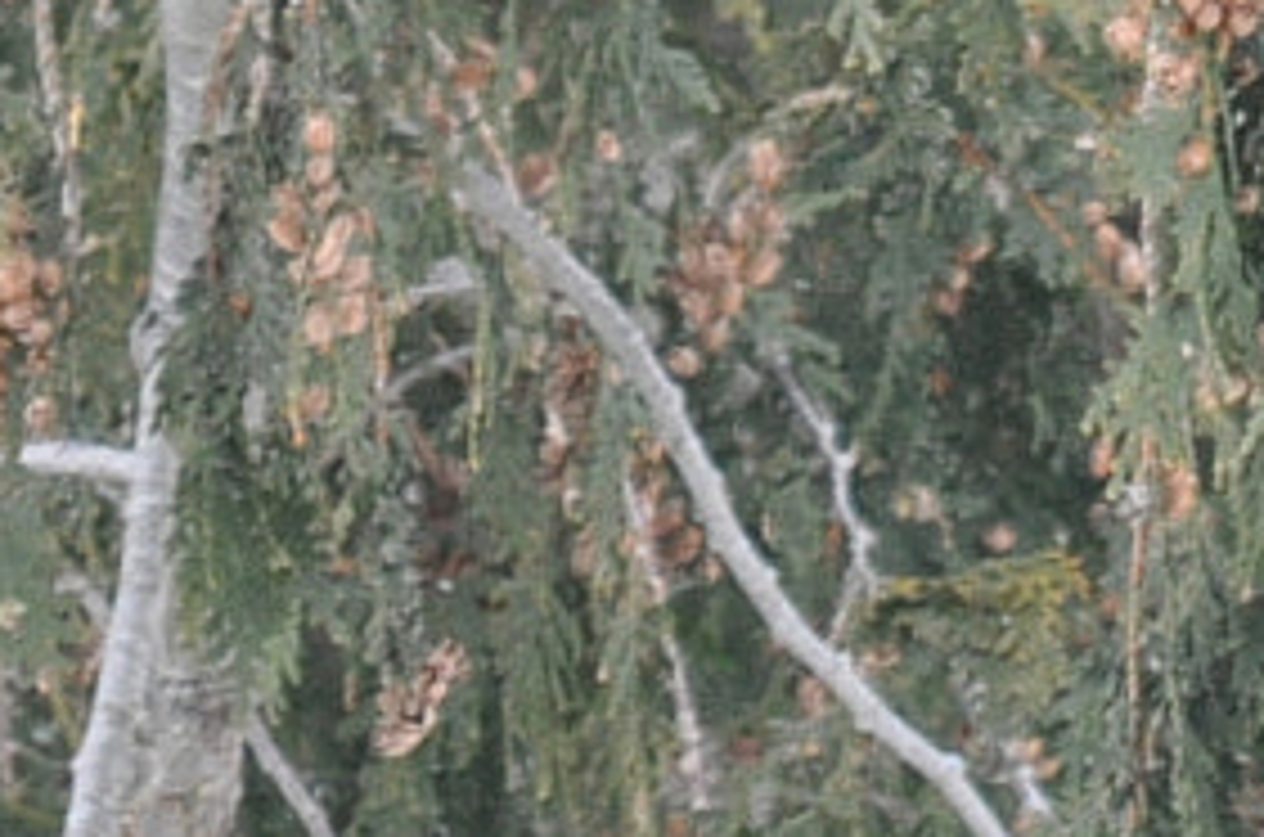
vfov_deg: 0.9
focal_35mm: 1497
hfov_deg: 1.4
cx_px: 1862
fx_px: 52437
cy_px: -281
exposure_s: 1/500
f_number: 5.3
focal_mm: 175
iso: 900
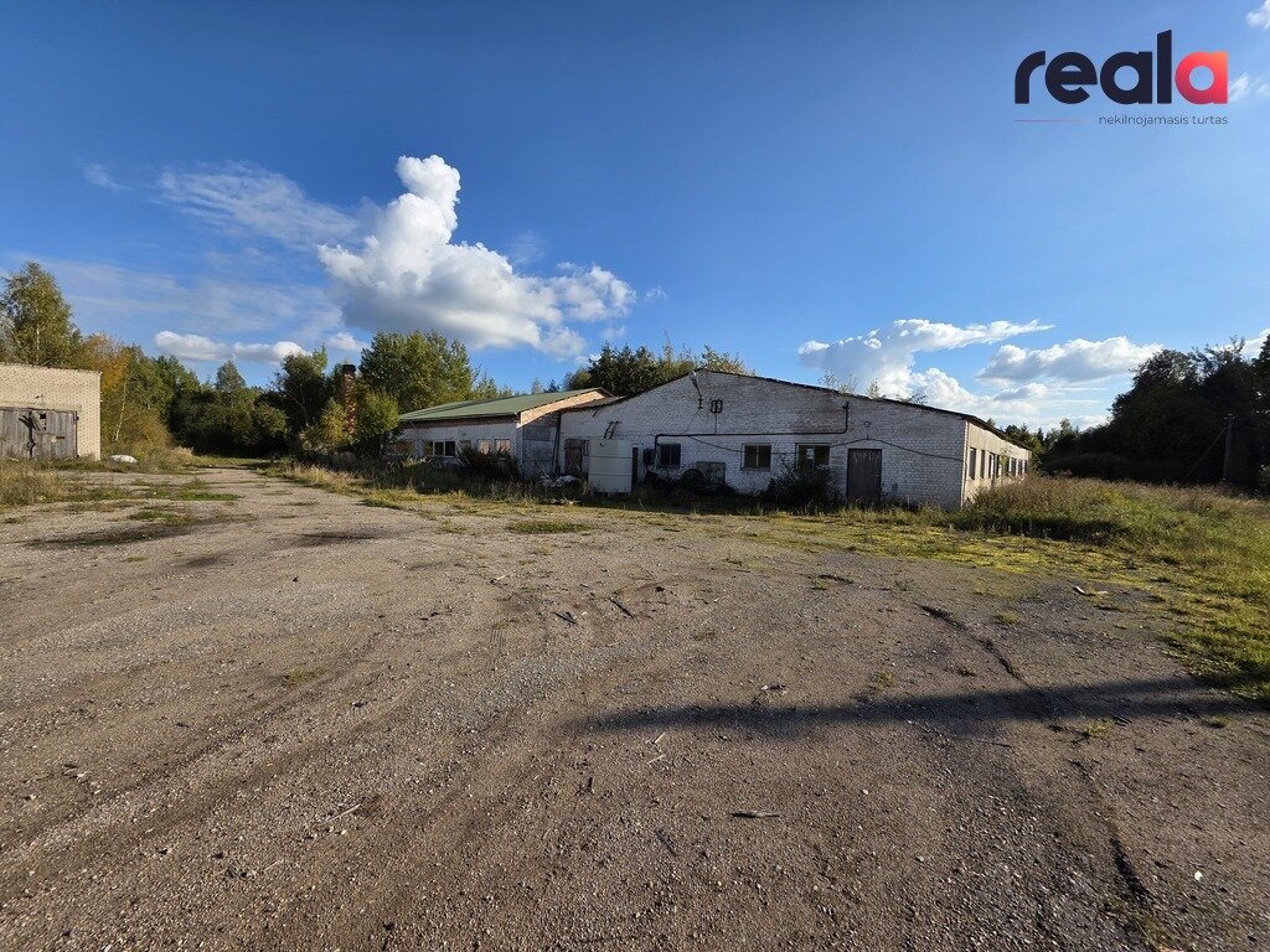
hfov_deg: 106.2
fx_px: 477
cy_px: 476
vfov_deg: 89.9
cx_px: 635
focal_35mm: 13
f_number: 1.9
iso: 40
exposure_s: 1/2049
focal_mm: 2.2
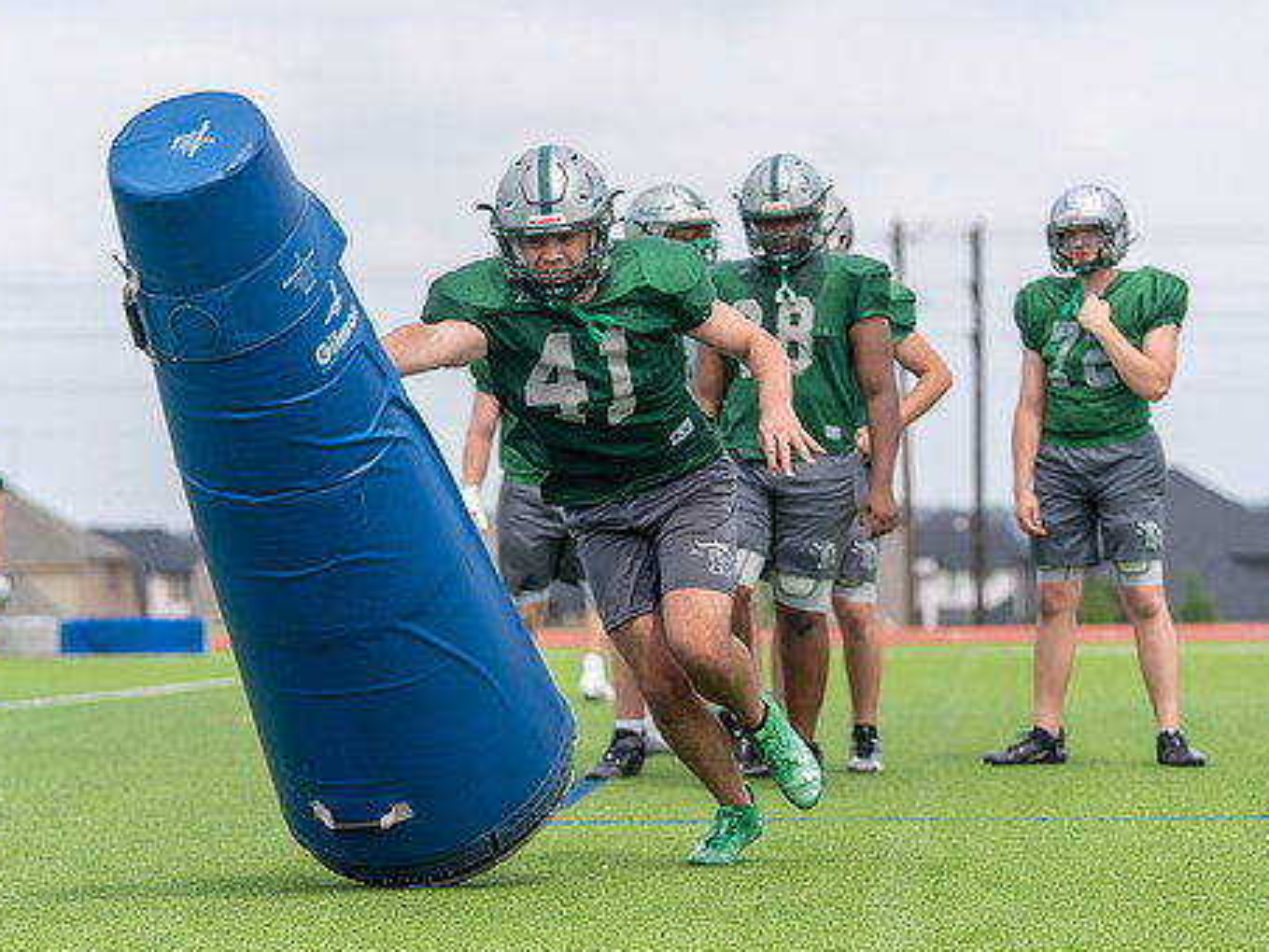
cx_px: 597
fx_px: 5060
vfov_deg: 10.8
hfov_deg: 14.3
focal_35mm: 138
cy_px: 424
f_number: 3.5
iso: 160
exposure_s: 1/1250
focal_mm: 112
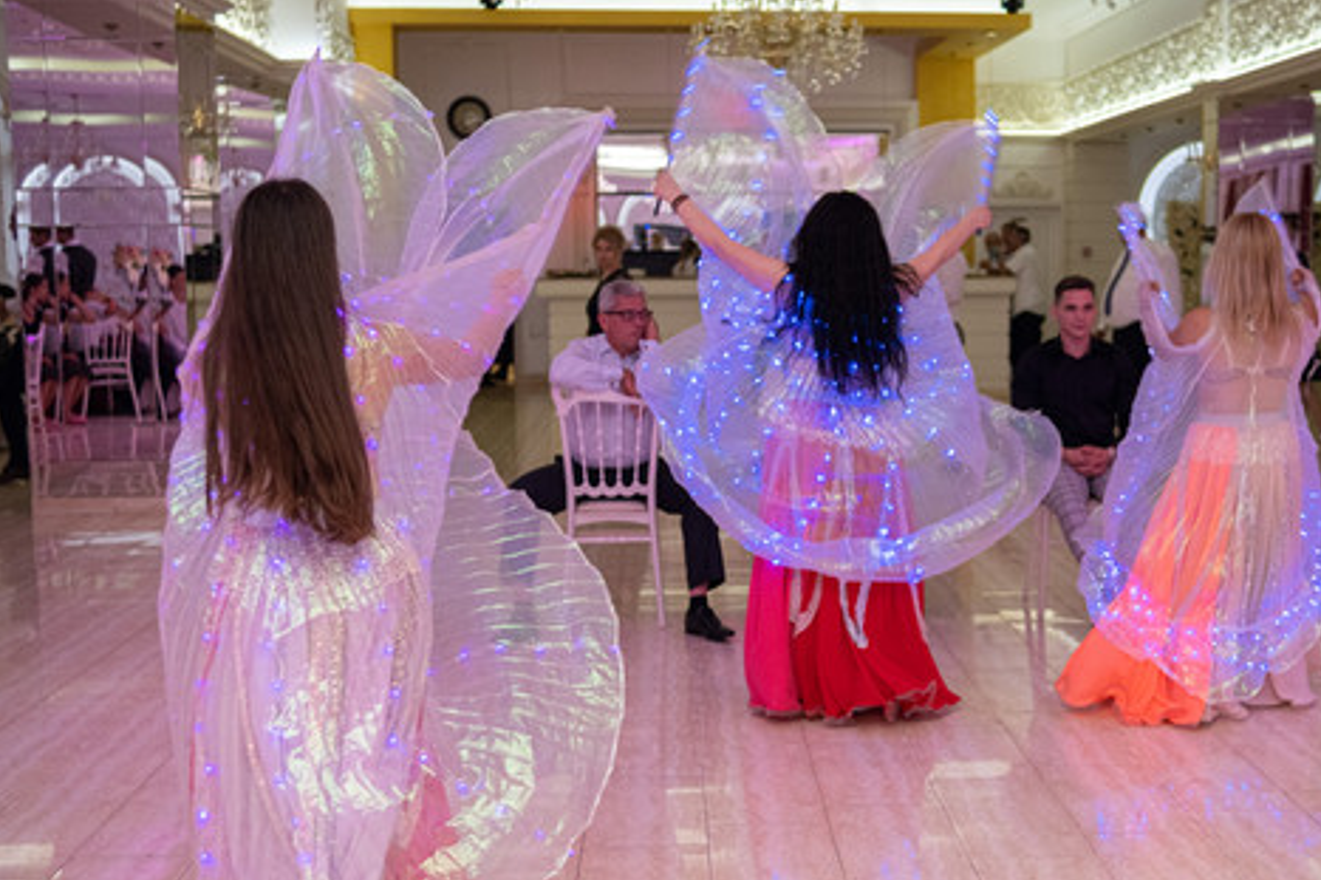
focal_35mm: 48
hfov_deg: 41.0
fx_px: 1761
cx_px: 767
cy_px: 511
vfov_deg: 28.0
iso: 800
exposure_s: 1/125
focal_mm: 23
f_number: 2
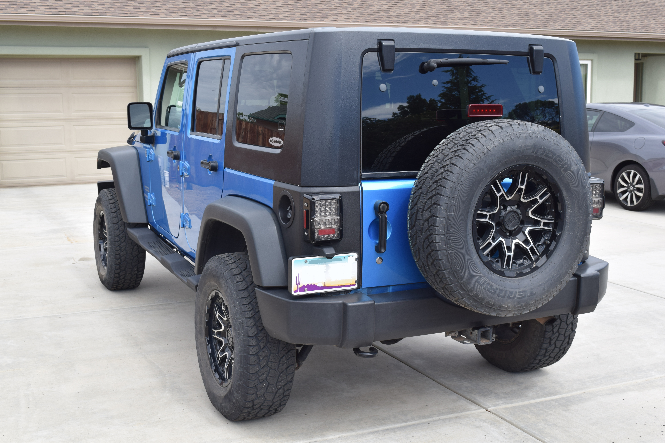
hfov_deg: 43.6
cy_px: 222
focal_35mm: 45
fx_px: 831
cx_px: 332
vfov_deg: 29.9
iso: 220
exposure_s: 1/250
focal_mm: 30
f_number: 8
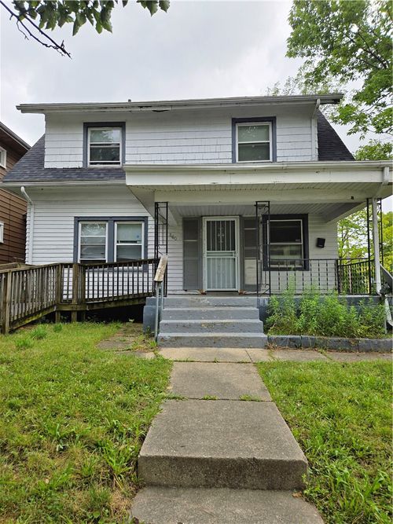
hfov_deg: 58.9
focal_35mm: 23
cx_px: 196
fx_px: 348
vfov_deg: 73.9
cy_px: 262
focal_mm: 5.4
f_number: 1.8
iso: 32
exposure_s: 1/2000
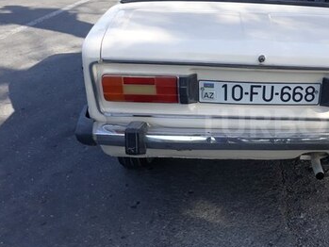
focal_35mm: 51
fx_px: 485
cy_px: 123
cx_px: 294
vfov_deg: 28.6
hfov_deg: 35.4
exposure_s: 1/525
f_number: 1.7
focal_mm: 3.71
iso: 40
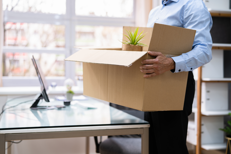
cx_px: 116
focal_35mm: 50
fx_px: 321
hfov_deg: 39.6
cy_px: 77
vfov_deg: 27.0
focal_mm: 50
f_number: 1.8
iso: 80
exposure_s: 1/60
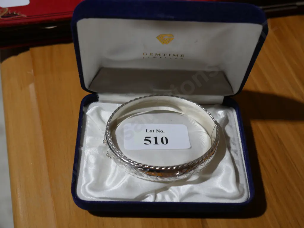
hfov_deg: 38.2
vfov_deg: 29.1
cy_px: 114
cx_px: 152
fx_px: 439
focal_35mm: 50
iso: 320
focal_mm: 25
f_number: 5.3
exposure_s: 1/60
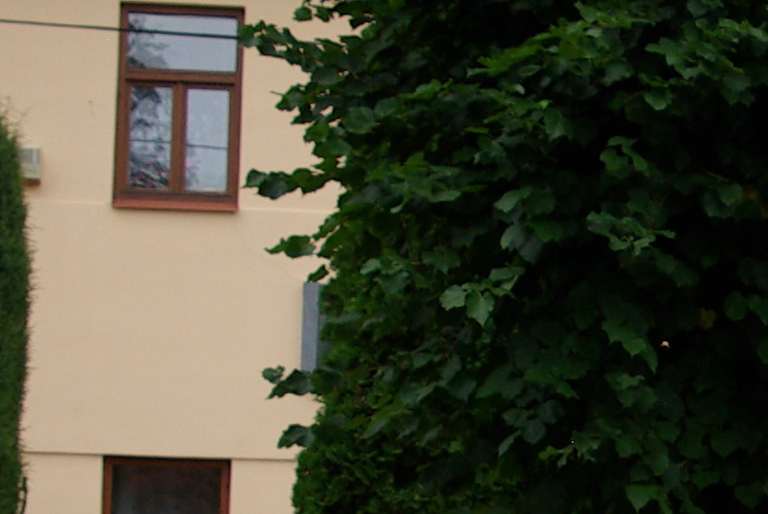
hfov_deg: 12.4
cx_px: 906
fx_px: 3445
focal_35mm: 161
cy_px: 392
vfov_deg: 8.5
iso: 200
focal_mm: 23
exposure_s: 1/350
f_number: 5.6
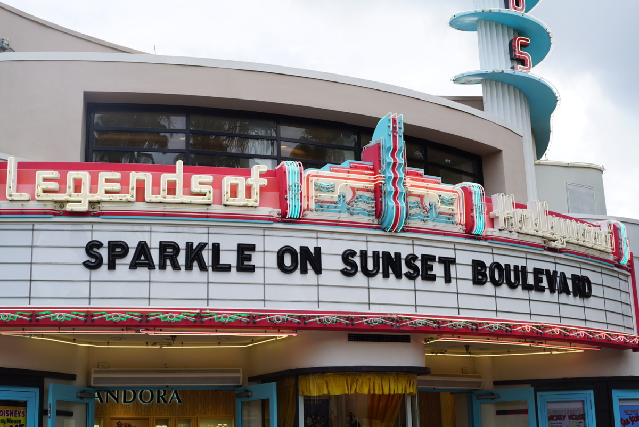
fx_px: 888
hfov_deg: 39.6
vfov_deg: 27.0
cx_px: 320
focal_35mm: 50
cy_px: 214
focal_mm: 50
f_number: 7.1
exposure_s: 1/100
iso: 100
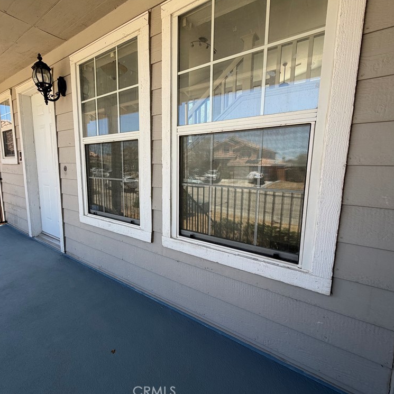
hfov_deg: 83.5
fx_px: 219
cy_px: 196
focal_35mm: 17
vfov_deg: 84.0
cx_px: 171
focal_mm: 2.22
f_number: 2.2
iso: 64
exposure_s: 1/502
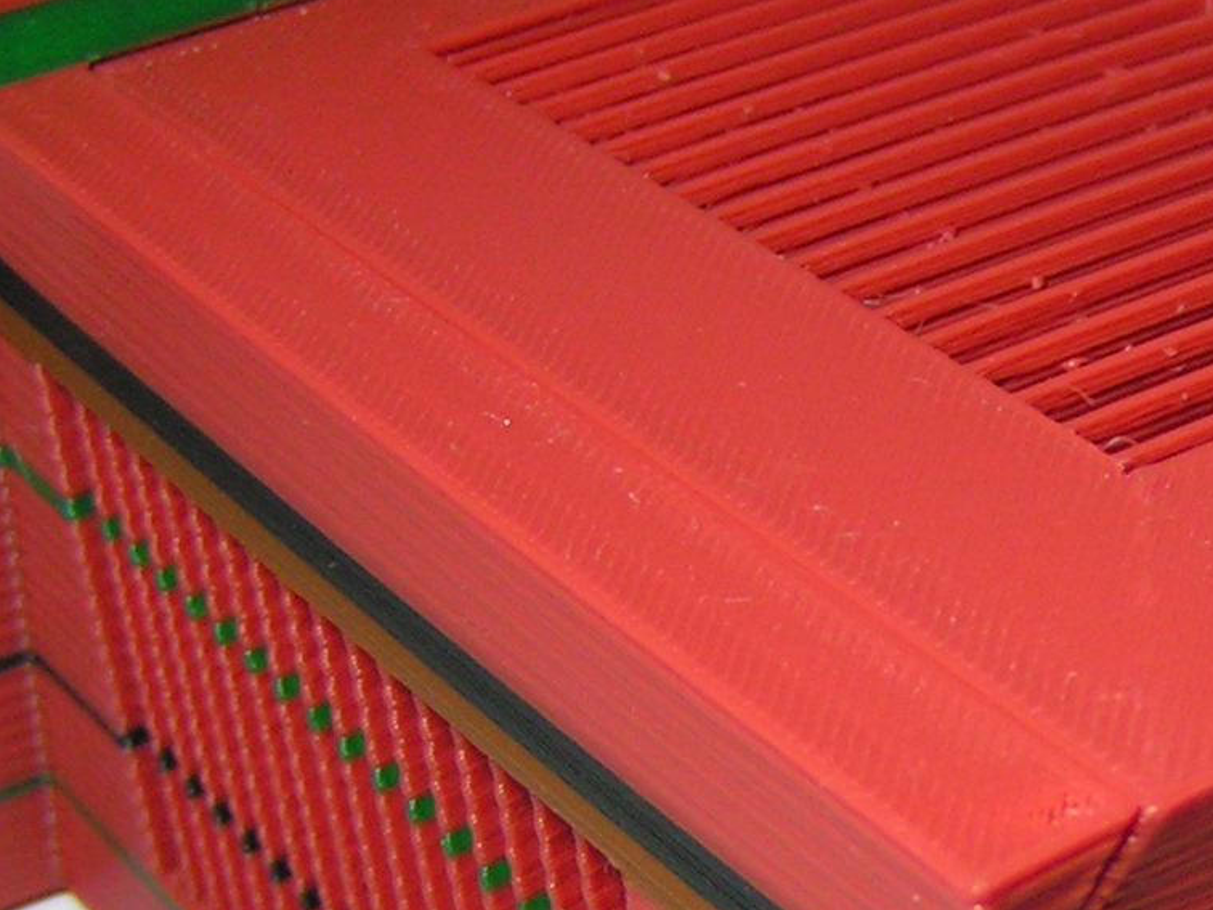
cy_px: 899
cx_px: 1410
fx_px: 3609
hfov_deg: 18.2
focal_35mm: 103
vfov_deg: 14.2
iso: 100
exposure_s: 1/40
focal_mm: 5.8
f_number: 2.8
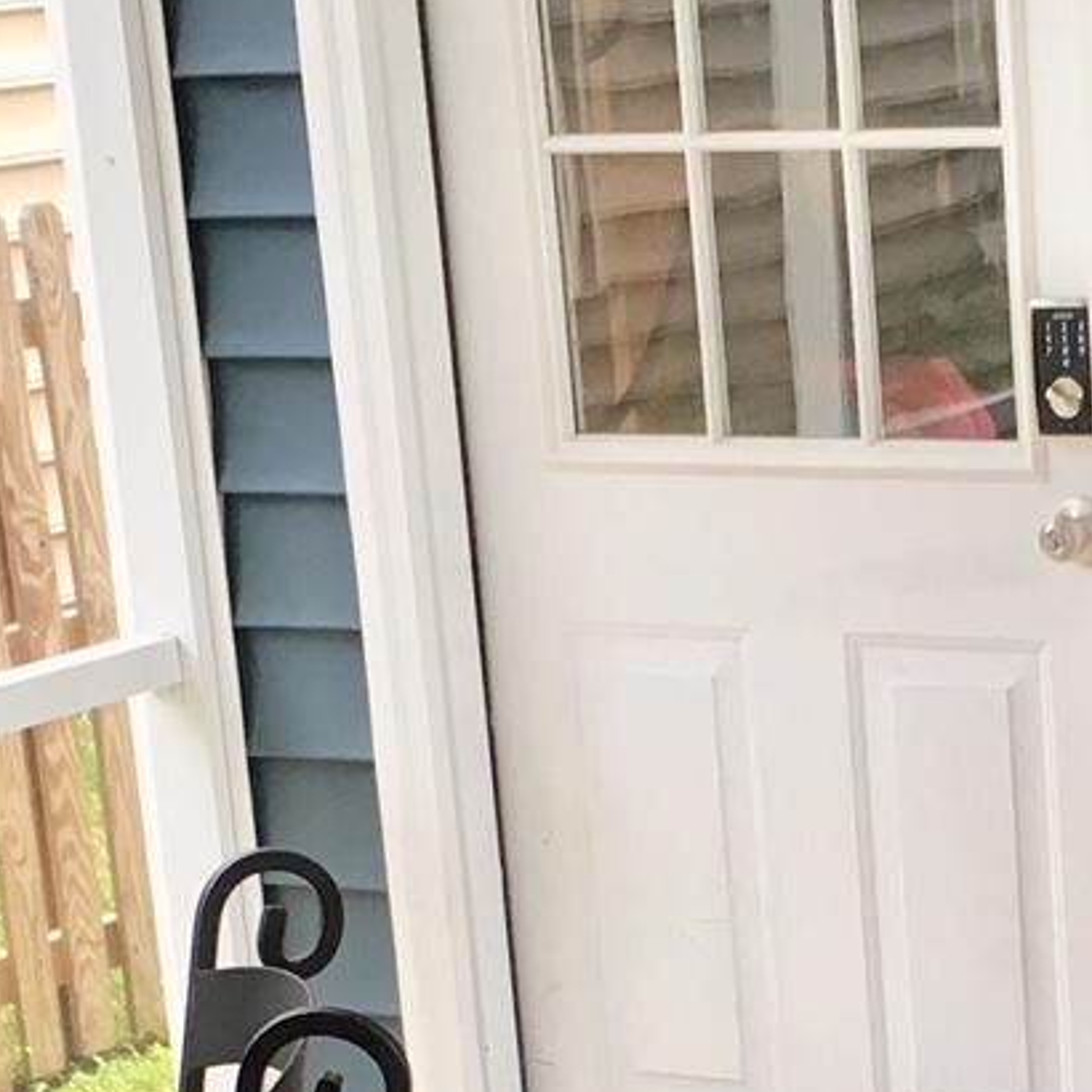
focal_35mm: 126
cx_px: 1009
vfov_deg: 13.4
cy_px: 1396
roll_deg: +3.5
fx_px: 4497
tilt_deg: -18.9
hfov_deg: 13.7
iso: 25
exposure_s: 1/33
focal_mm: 4.15
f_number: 2.2
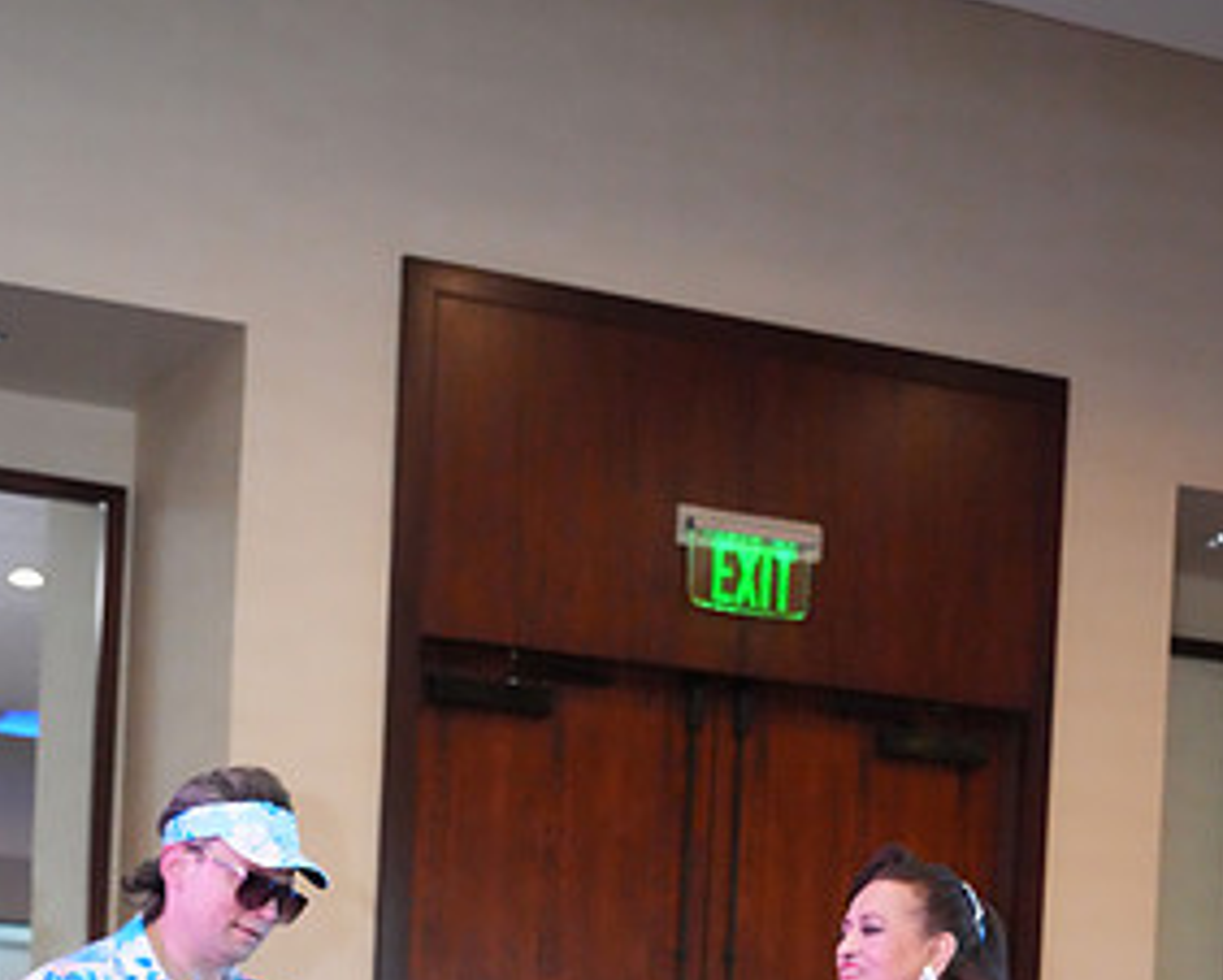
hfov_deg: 23.5
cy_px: 1253
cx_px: 657
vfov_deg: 17.8
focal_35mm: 81
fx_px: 2934
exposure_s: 1/400
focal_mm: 42
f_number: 4
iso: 12800
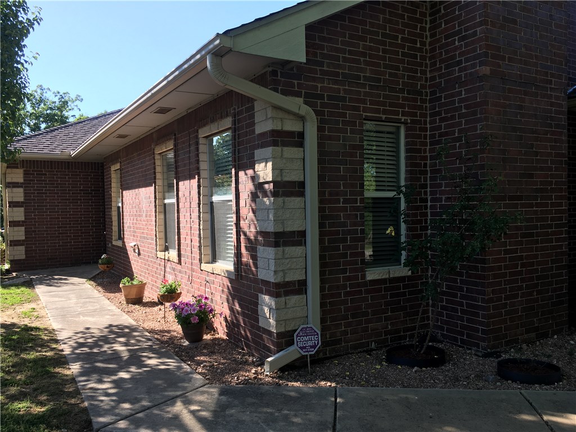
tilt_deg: -1.5
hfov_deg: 61.7
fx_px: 483
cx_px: 288
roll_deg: +0.9
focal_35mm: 29
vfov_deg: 48.2
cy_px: 216
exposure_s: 1/425
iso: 25
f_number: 2.2
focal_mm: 4.15
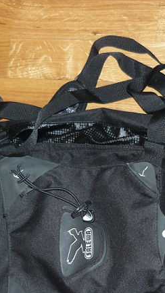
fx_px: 661
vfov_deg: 24.6
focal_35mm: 85
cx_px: 68
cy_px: 236
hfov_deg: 14.2
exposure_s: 1/30
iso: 160
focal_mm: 6
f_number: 2.9
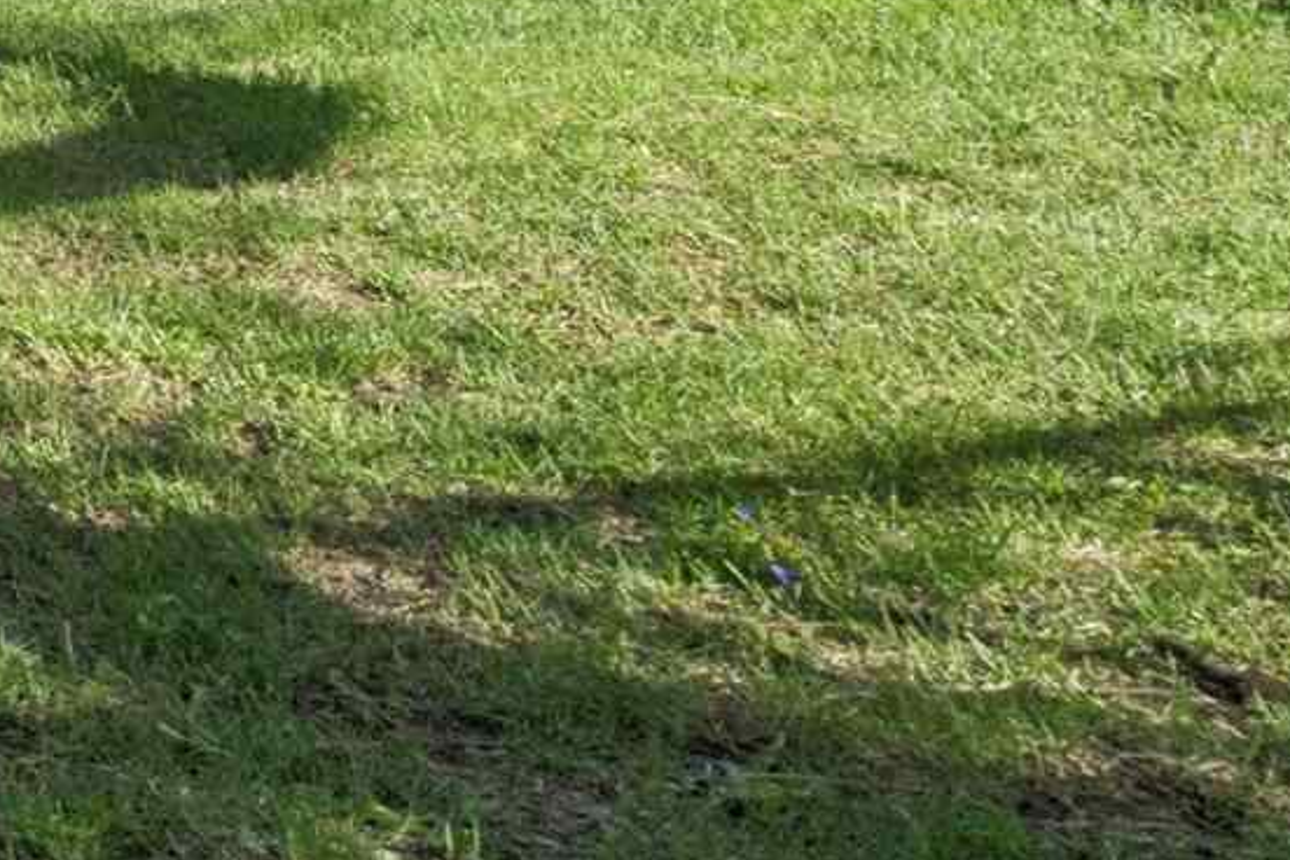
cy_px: -1000
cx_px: -2003
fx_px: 3189
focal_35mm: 89
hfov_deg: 13.8
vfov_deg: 12.8
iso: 800
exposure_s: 1/800
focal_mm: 16
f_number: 13
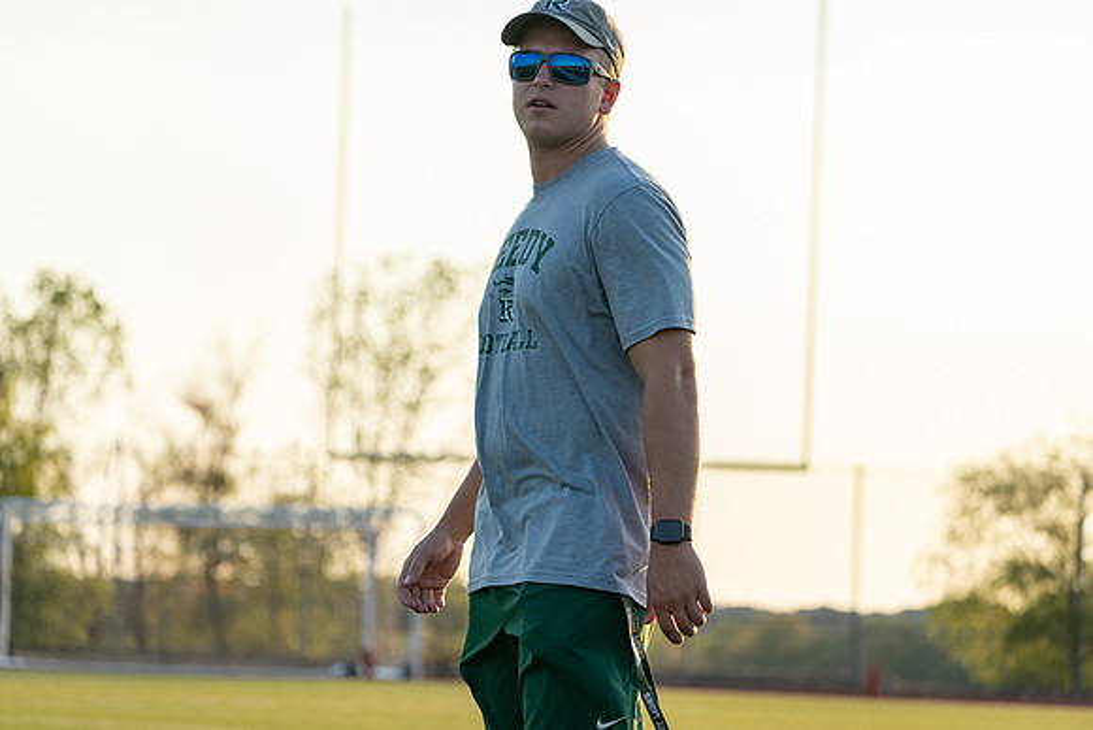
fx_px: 4282
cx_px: 546
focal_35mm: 141
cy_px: 365
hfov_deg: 14.5
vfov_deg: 9.7
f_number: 5
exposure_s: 1/1250
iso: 800
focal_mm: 141
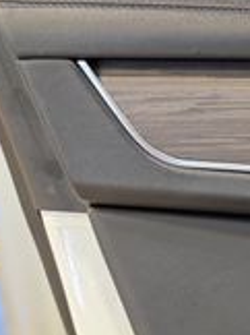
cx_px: 597
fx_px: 917
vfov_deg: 19.1
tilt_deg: -17.8
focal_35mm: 95
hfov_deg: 12.3
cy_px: 438
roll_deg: +1.3
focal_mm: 6.76
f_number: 1.78
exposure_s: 1/60
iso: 250
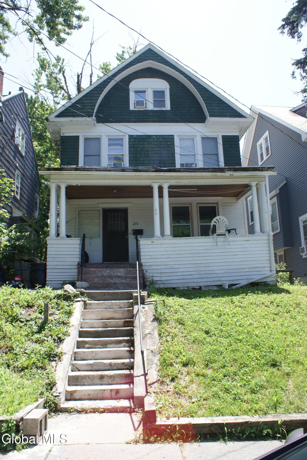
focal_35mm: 27
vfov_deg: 67.3
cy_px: 230
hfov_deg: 48.0
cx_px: 154
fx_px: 345
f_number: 9
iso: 100
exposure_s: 1/80
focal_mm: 18
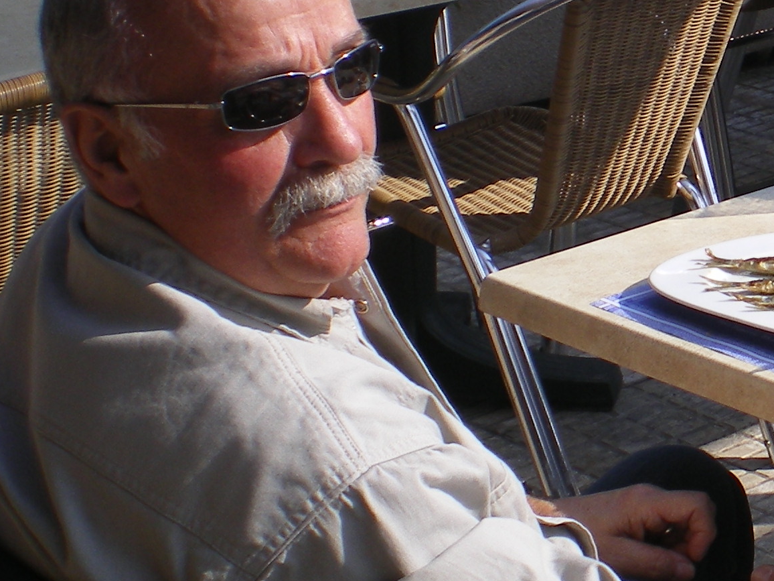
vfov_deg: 14.4
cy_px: -11
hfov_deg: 18.2
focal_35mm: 101
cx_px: 990
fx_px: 2258
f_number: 4.6
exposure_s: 1/320
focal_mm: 6.3
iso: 64
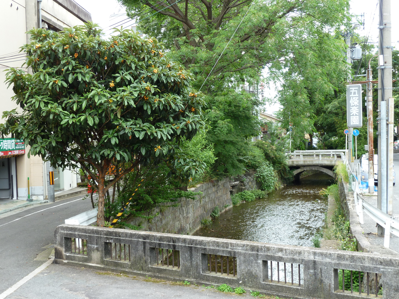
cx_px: 200
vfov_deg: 30.3
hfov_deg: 39.7
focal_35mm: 48
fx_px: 553
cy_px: 150
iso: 80
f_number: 3.8
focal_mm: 7.9
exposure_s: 1/60
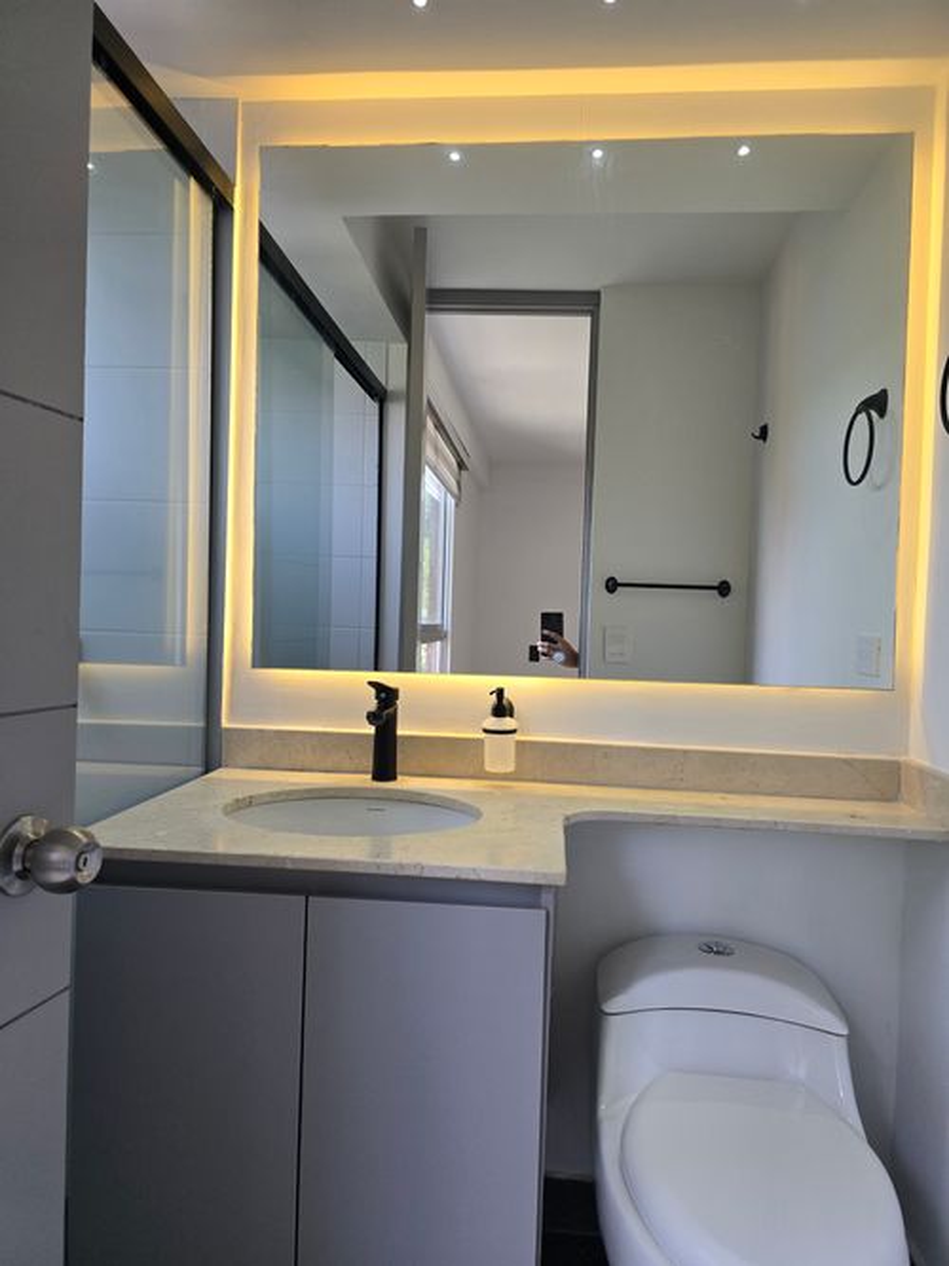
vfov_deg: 73.9
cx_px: 474
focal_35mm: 23
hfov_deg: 58.9
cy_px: 633
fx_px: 841
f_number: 1.7
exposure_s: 1/180
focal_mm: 6.3
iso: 80
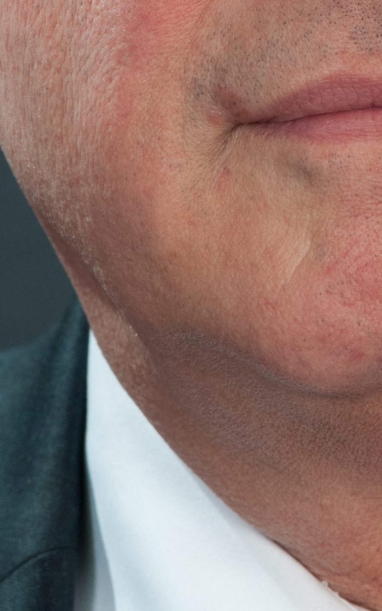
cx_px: 395
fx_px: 15783
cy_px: -200
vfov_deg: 2.2
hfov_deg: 1.4
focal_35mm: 948
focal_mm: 185
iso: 200
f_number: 9
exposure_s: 1/160
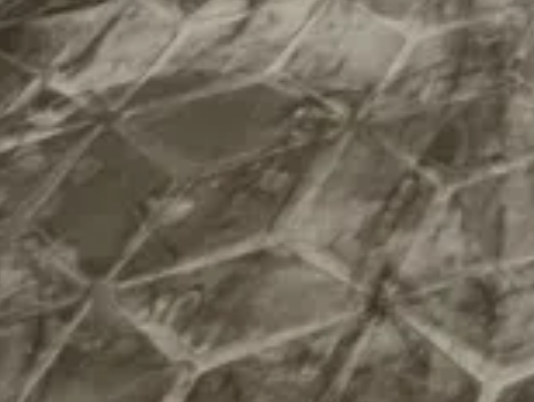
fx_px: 896
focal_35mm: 58
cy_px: -256
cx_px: 1065
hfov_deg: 19.3
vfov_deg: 20.3
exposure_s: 1/60
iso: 160
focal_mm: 2.22
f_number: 2.2
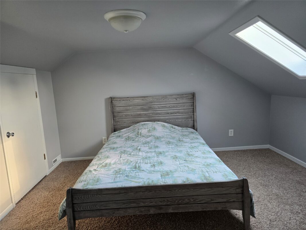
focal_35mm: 23
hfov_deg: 73.9
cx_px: 153
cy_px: 115
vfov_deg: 58.9
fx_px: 203
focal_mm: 6.3
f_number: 1.7
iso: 200
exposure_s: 1/180
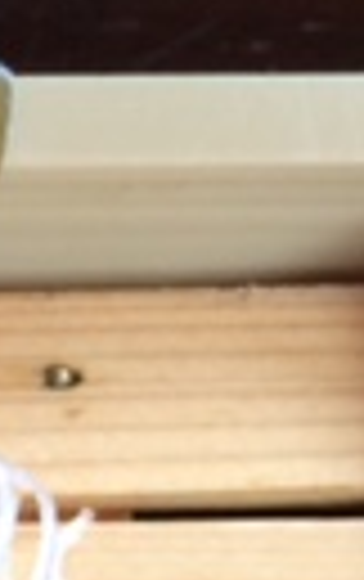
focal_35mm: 152
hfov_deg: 7.2
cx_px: -903
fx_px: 2405
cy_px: 688
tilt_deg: -68.8
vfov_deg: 13.4
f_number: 2.2
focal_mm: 4.15
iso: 40
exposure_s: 1/30
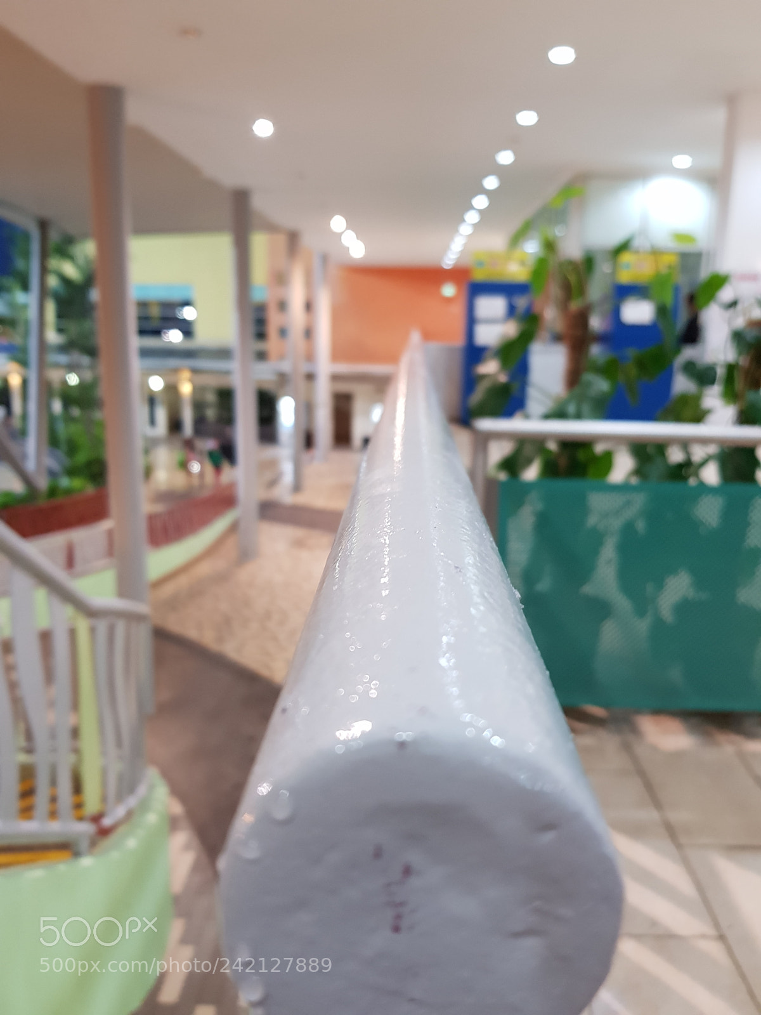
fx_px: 762
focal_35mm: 26
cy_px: 508
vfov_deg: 67.3
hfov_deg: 53.1
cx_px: 380
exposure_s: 1/20
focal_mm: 4.2
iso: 200
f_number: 1.7
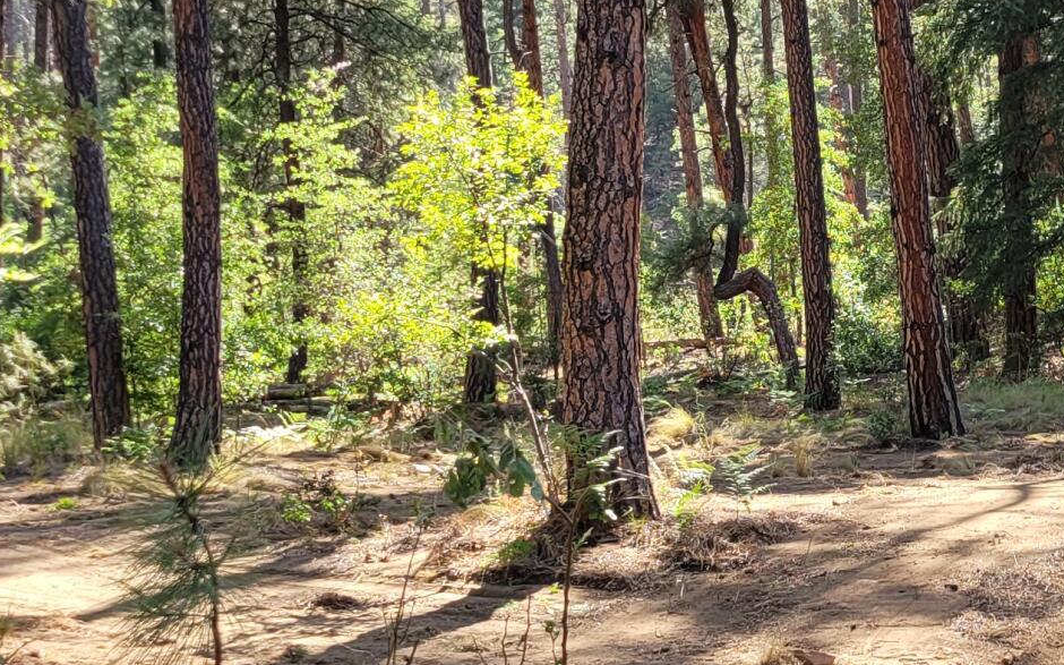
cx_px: 765
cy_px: 273
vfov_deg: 14.8
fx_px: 2551
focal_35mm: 88
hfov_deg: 23.4
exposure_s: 1/346
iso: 40
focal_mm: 5.4
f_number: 1.8
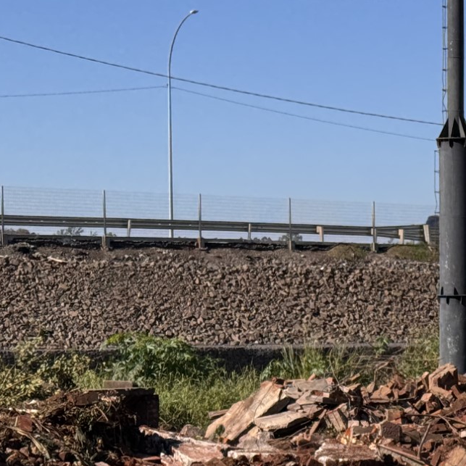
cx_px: 637
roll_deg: -0.2
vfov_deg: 13.2
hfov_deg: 12.7
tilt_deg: -1.6
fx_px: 2010
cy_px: 333
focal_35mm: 132
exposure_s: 1/4608
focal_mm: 6.76
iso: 64
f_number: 1.78
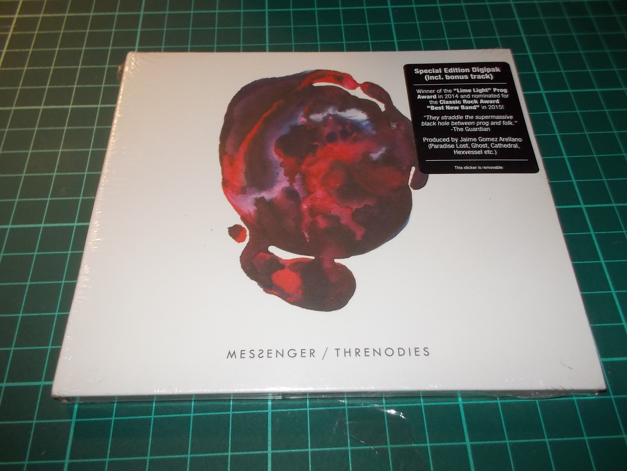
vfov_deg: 48.2
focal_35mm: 29
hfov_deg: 61.7
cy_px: 236
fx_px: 525
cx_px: 314
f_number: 3.3
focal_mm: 4.1
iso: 200
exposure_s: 1/30
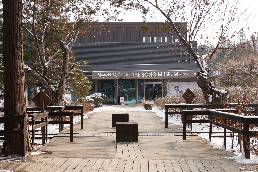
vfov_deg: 30.5
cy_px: 86
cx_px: 129
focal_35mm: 44
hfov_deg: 44.5
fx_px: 315
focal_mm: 44
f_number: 9
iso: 320
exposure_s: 1/100
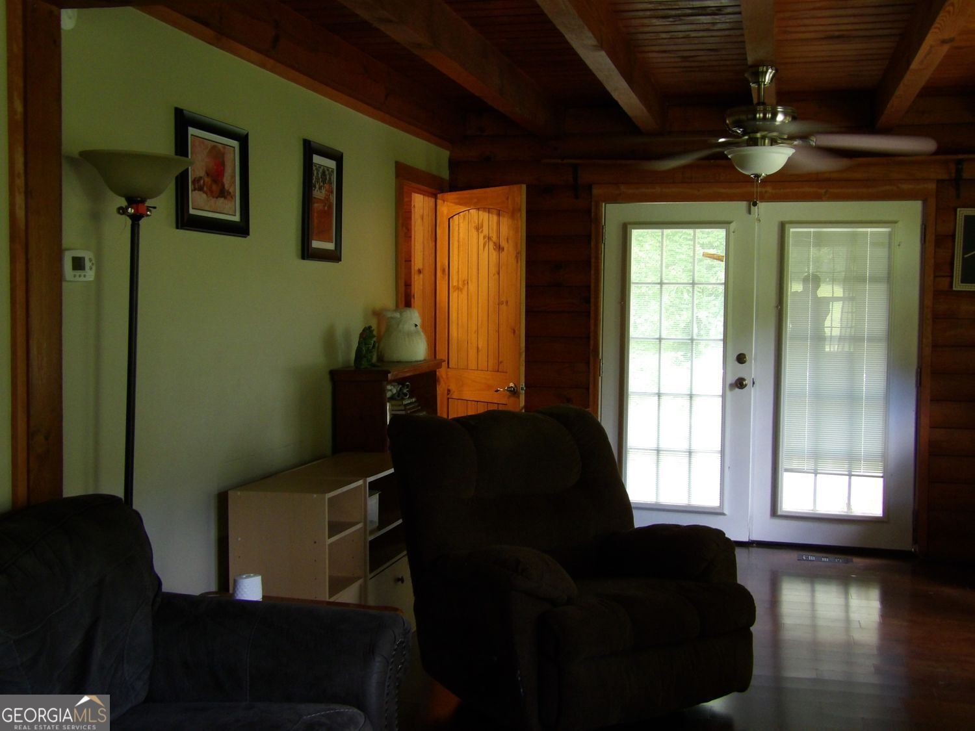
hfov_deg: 47.9
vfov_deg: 36.8
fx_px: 1098
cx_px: 488
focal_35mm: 39
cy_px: 366
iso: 279
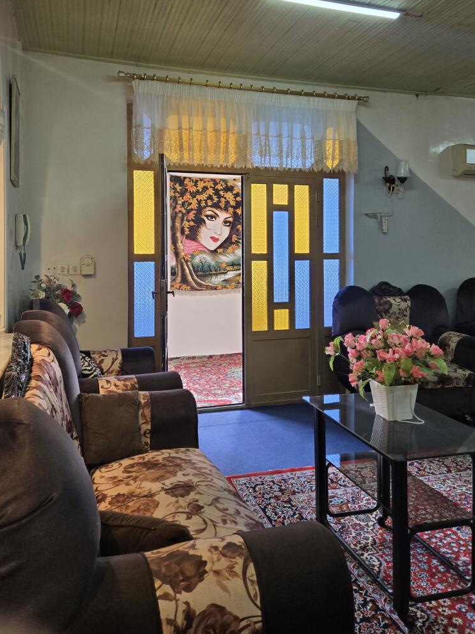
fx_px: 513
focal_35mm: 28
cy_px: 255
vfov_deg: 62.9
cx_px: 226
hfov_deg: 49.7
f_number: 1.8
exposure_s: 1/180
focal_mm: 5.4
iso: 160
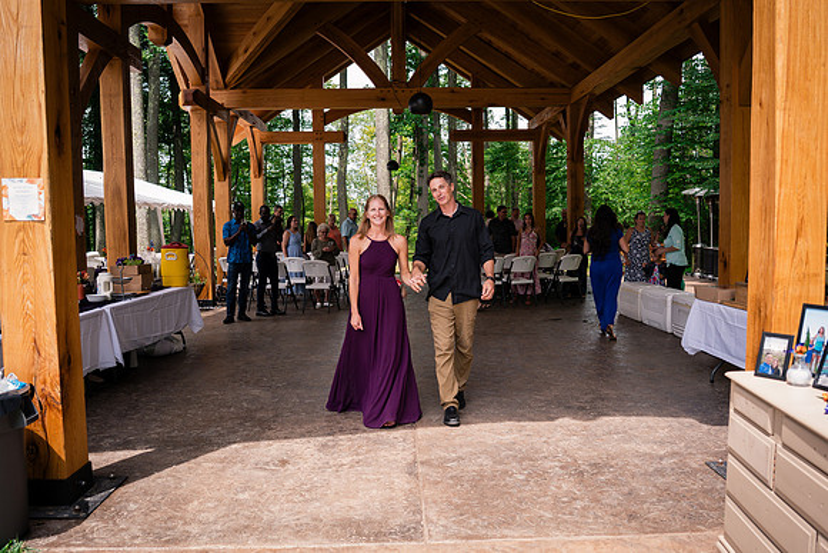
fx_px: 713
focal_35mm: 31
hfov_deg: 60.3
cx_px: 419
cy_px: 280
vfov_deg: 42.3
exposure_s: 1/1000
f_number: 2.8
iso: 400
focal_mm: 24
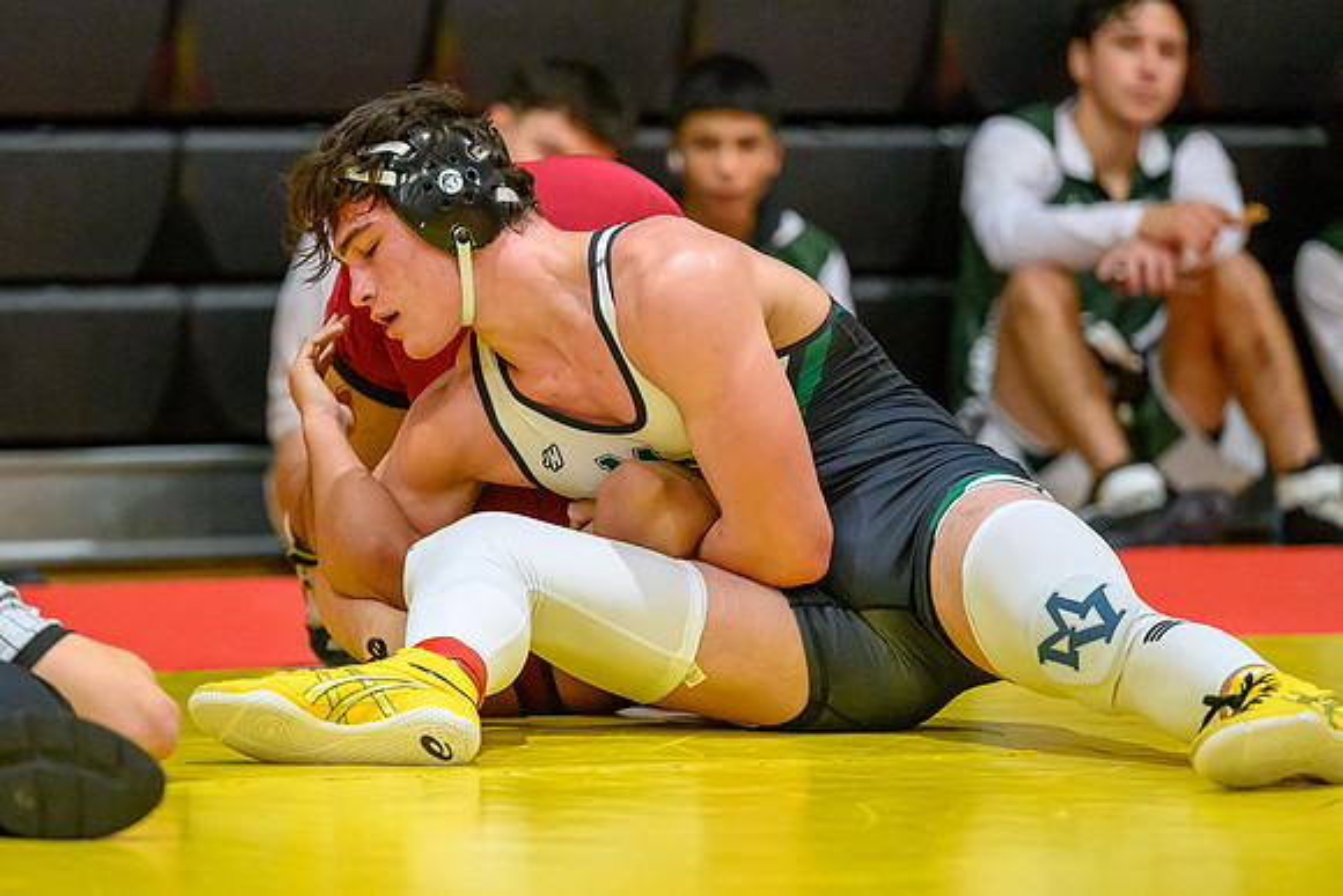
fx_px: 9954
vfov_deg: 5.2
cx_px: 534
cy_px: 438
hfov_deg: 7.7
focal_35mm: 267
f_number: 2.8
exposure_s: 1/640
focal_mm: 180
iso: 9000
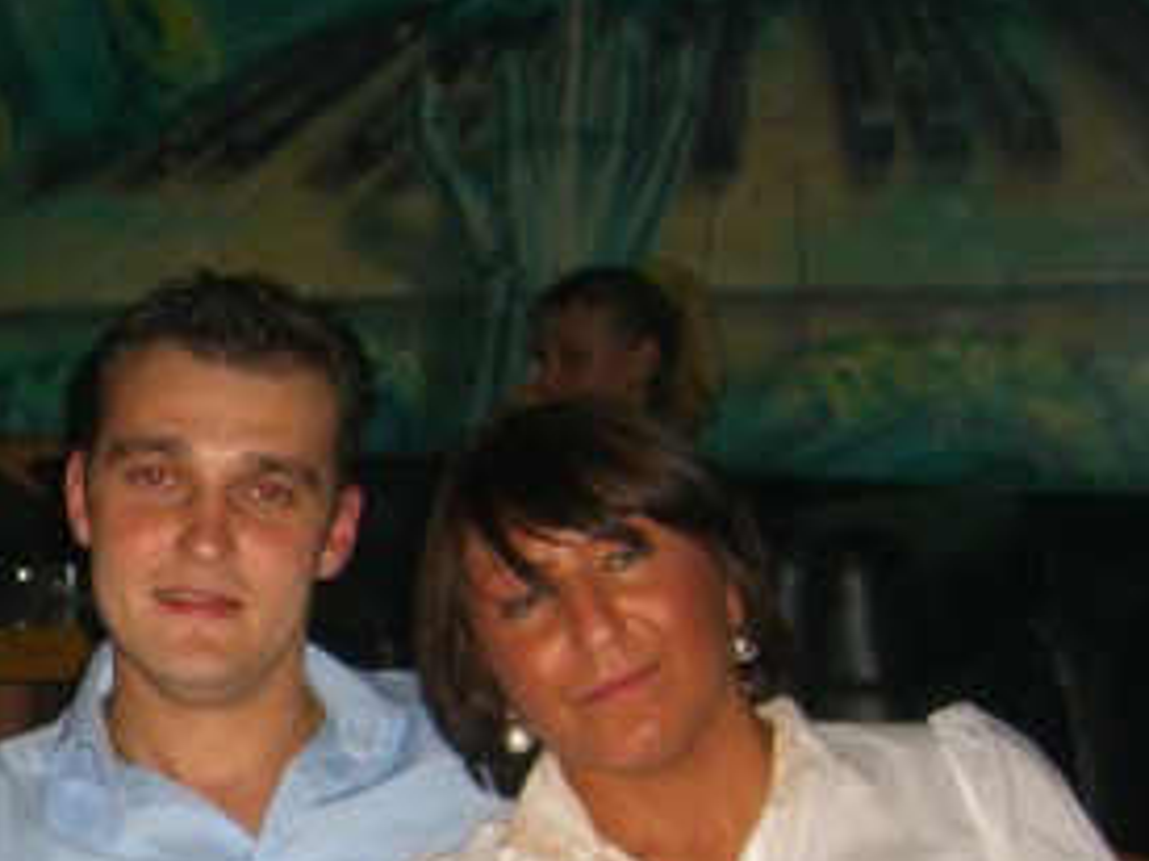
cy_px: 924
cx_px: -92
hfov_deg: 22.3
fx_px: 2754
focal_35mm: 83
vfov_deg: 17.2
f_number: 2.8
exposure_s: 1/60
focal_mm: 7.9
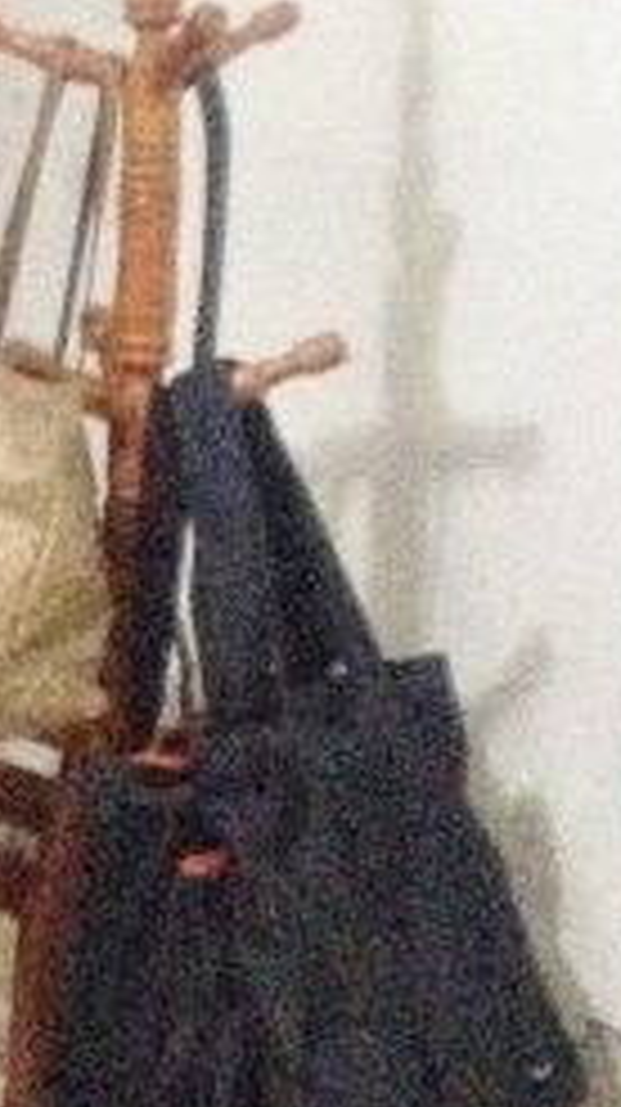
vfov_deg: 14.4
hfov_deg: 7.5
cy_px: 482
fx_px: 4371
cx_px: -936
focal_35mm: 149
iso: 800
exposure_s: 1/15
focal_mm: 4.28
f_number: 2.4
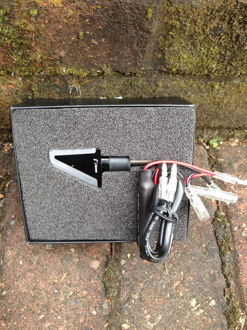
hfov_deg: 42.9
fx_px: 314
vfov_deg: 55.4
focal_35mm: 33
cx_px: 124
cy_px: 165
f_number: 2.4
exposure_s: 1/60
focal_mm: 4.12
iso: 50
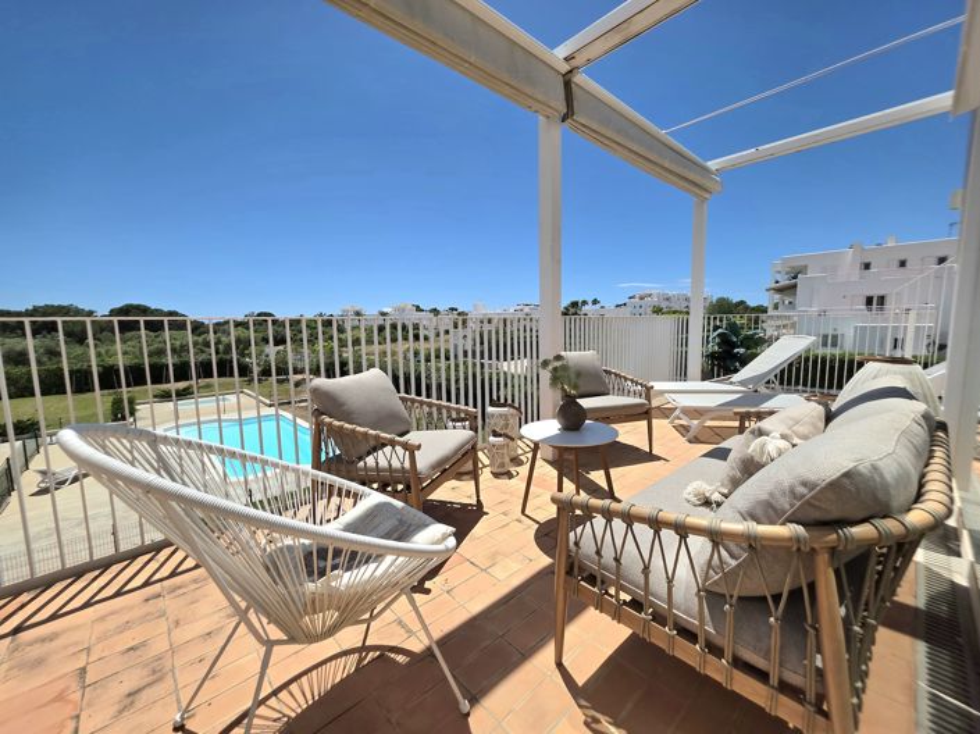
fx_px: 368
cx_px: 490
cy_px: 367
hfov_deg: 106.2
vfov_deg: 89.9
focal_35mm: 13
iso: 40
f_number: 1.9
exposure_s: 1/5000
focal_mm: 2.2
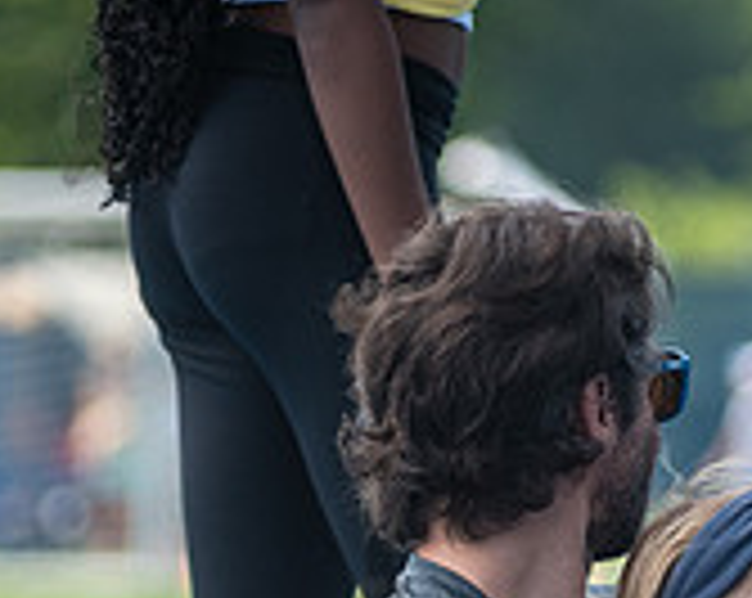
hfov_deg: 2.2
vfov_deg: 1.7
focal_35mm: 890
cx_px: 661
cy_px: 773
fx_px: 19773
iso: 160
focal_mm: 185
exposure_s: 1/1000
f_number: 4
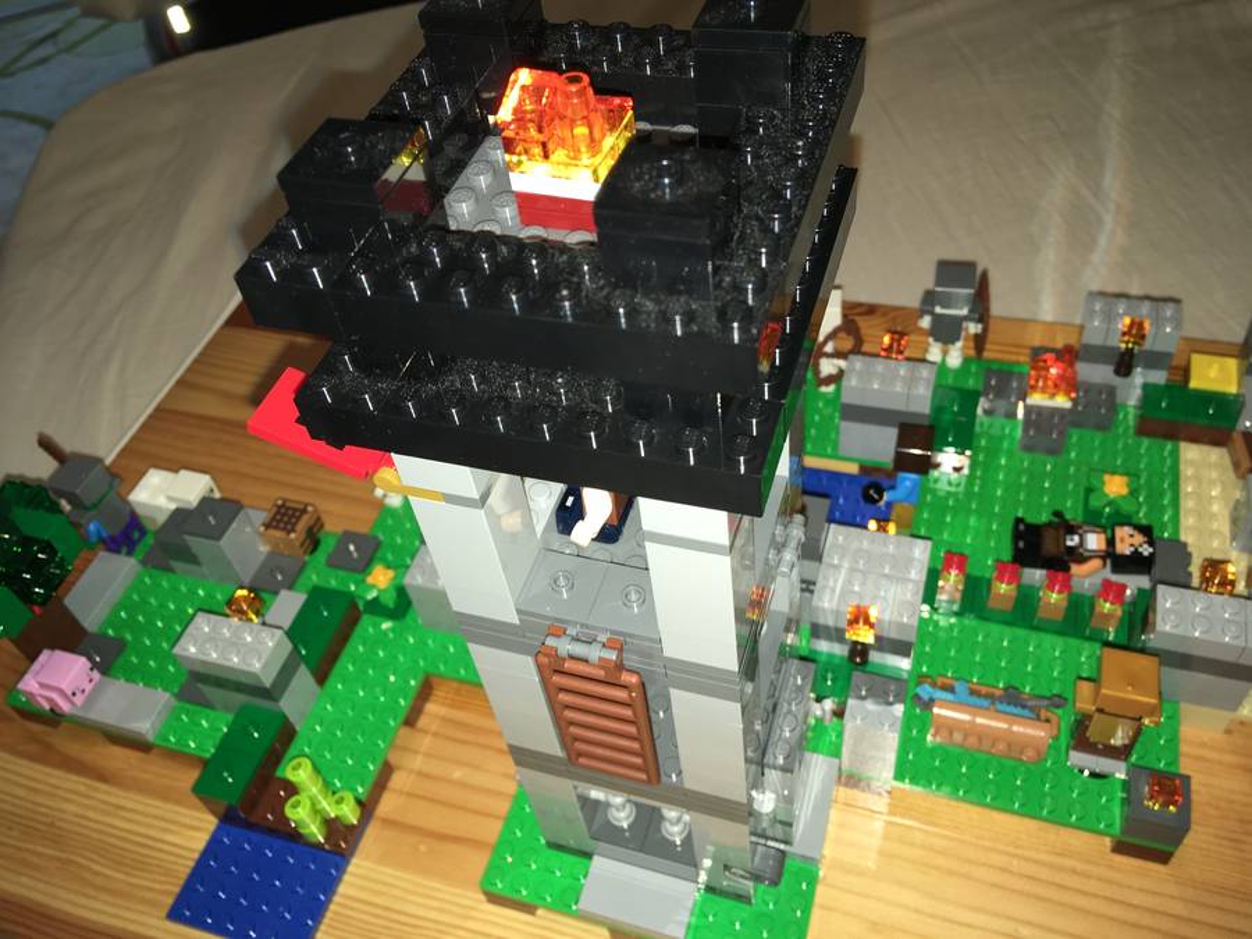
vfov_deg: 48.2
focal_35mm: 29
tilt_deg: -47.6
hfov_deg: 61.7
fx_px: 1049
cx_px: 626
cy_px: 470
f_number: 2.2
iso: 25
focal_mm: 4.15
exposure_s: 1/22
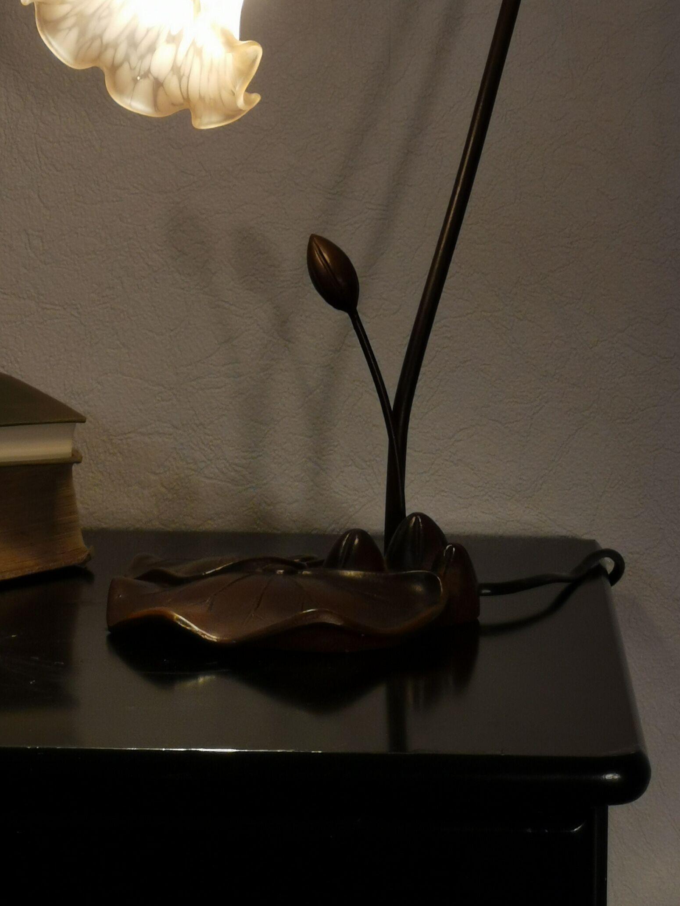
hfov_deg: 10.4
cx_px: 179
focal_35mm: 143
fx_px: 3745
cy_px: 153
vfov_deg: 13.7
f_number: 2.4
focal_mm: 7.48
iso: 50
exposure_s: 1/50
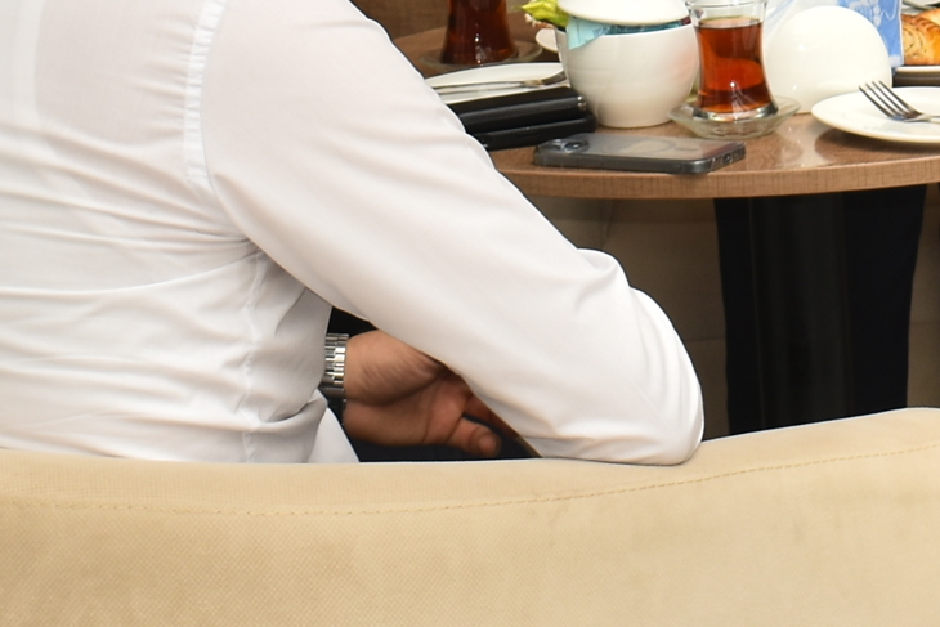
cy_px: -125
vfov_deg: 7.1
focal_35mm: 191
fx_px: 4989
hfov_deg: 10.7
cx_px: 892
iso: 100
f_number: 5.6
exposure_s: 1/60
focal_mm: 31
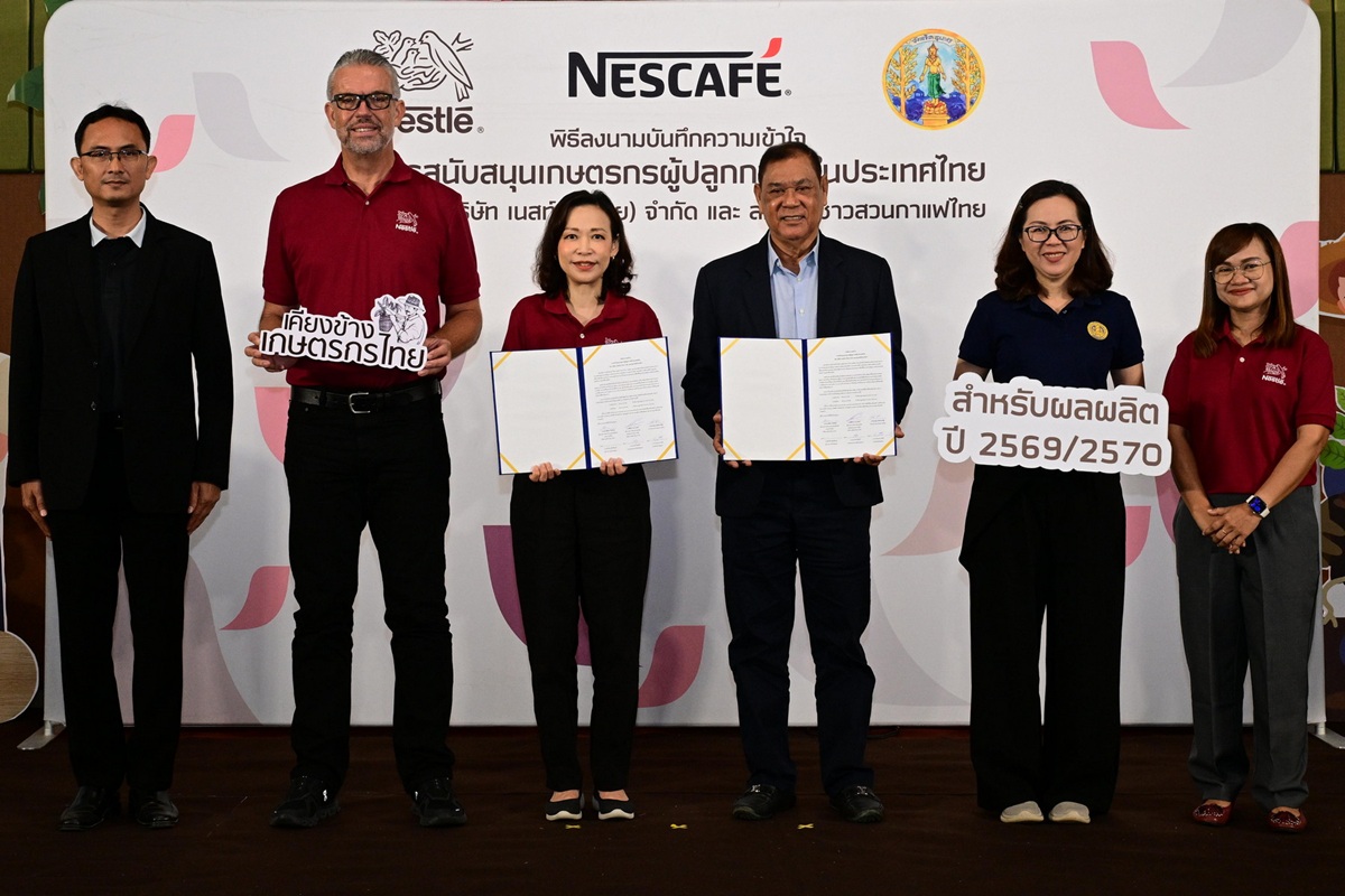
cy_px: 448
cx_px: 672
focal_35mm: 40
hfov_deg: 48.5
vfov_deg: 33.4
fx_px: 1494
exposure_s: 1/100
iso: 2000
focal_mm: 40
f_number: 9
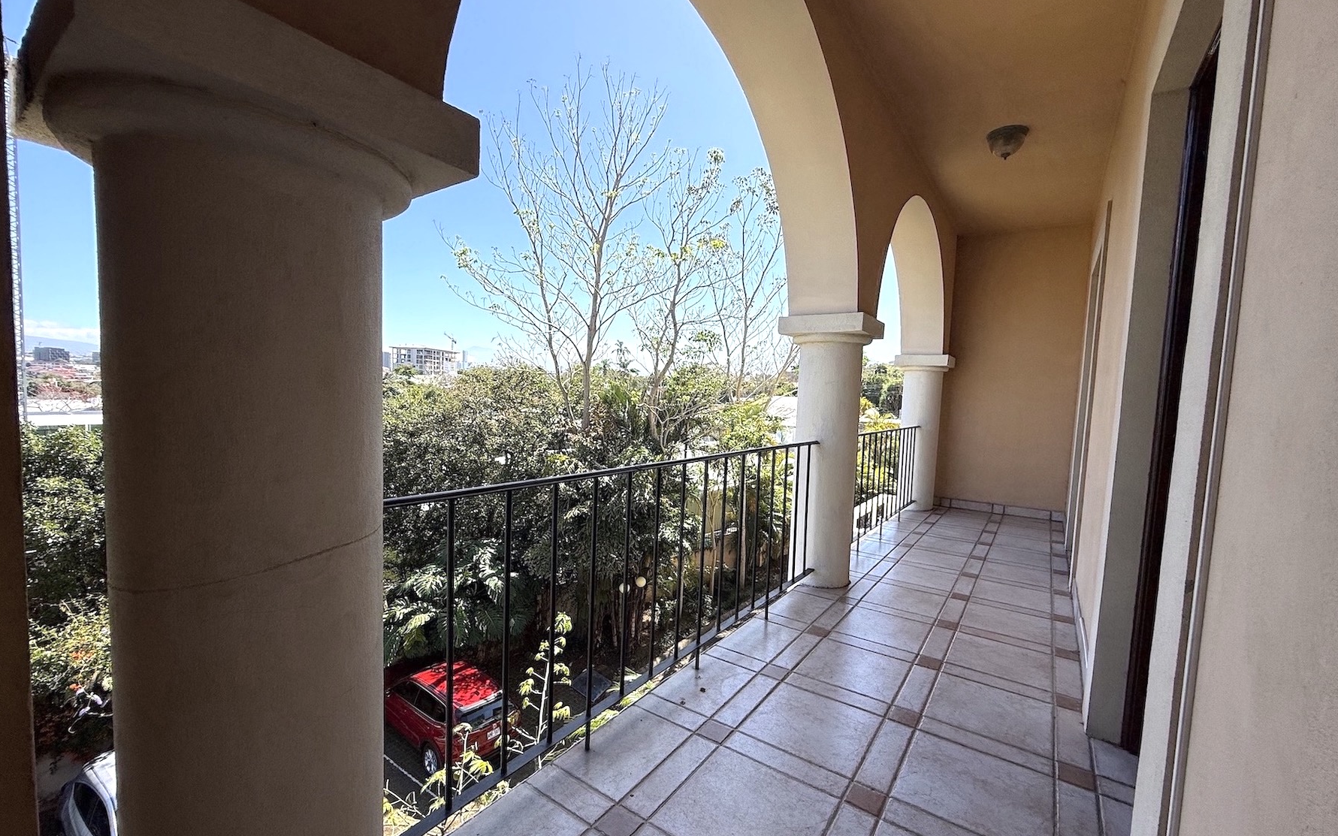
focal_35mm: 15
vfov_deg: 74.8
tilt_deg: -3.9
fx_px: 547
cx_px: 674
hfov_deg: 101.5
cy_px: 430
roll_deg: -2.1
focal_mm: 2.22
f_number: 2.2
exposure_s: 1/1497
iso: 50
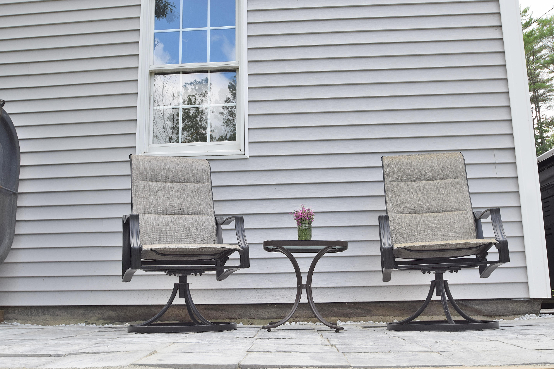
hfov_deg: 53.1
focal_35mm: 36
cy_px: 184
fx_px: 554
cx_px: 277
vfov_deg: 36.9
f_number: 7.1
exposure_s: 1/200
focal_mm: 24
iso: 400
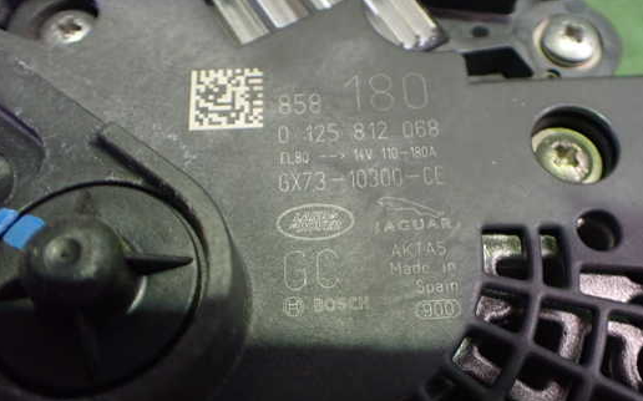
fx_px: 648
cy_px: 208
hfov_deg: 52.6
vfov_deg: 34.4
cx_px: 368
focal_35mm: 37
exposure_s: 1/30
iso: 800
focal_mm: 5.4
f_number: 2.3
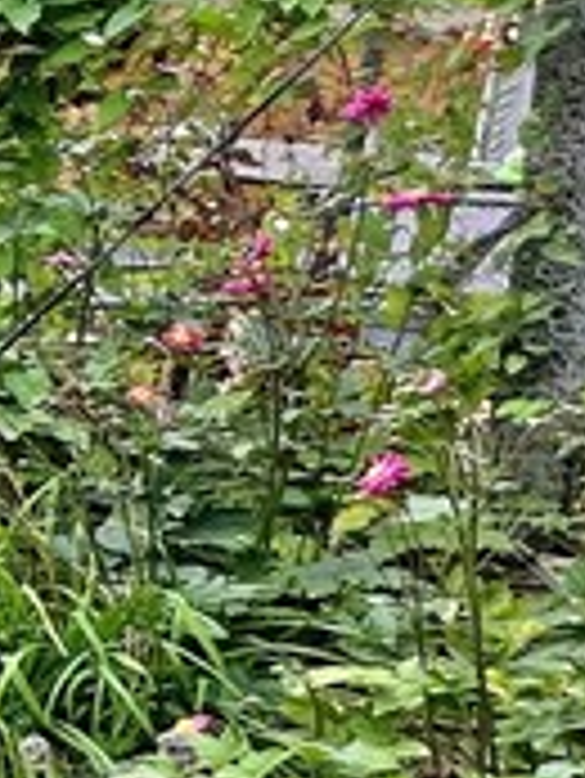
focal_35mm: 83
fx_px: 1868
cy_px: 697
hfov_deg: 8.9
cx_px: -1598
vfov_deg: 23.0
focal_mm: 2.22
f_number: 2.2
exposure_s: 1/483
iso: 40
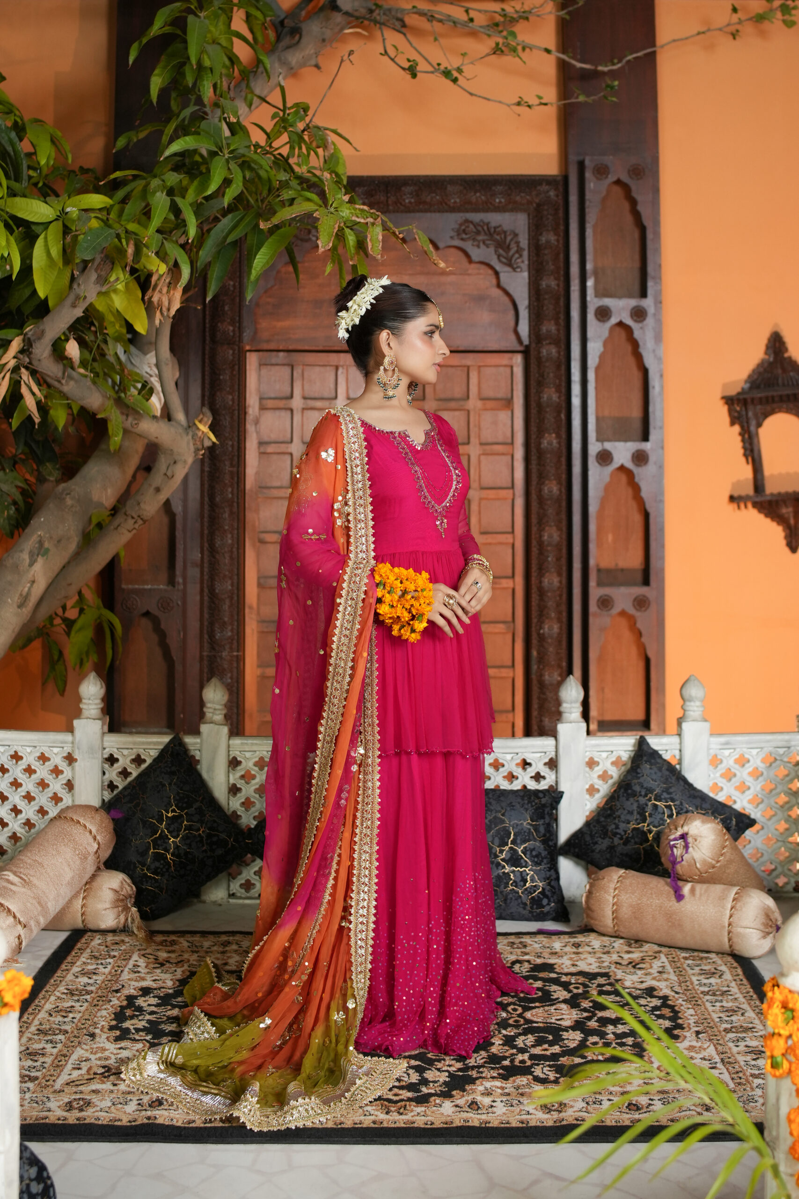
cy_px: 600
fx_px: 1165
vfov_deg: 54.4
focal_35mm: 35
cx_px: 400
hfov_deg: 37.9
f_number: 2.8
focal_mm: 35
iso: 500
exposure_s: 1/125
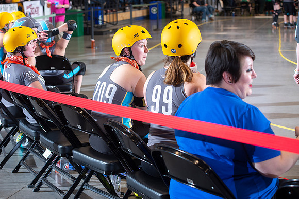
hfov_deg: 26.0
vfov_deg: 17.5
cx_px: 150
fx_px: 648
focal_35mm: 78
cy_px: 100
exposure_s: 1/160
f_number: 5.6
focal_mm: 78
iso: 640
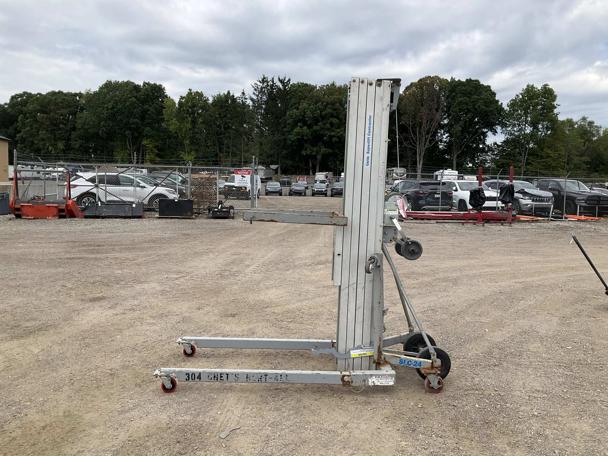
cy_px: 228
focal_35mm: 29
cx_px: 304
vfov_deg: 48.2
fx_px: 509
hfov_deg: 61.7
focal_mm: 3
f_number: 1.8
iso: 25
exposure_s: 1/1626
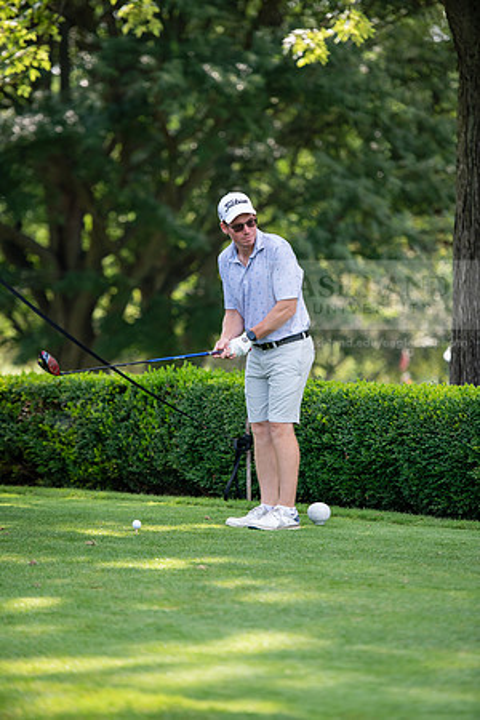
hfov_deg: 8.1
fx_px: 3400
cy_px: 360
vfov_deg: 12.1
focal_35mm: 170
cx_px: 240
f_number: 3.2
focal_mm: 170
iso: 400
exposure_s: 1/800
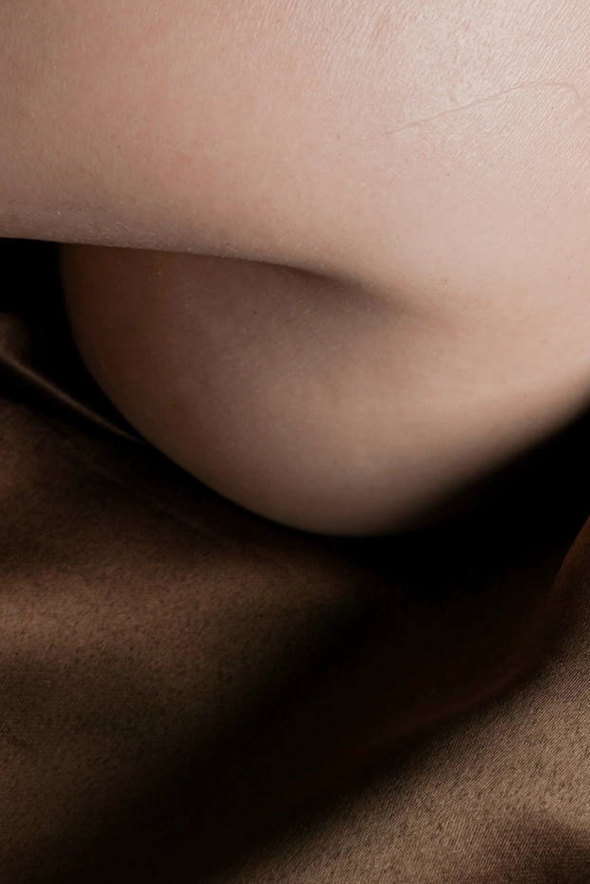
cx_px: -5
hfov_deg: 7.3
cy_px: -216
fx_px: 4597
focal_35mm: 187
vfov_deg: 10.8
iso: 100
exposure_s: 1/100
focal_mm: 70
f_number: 7.1
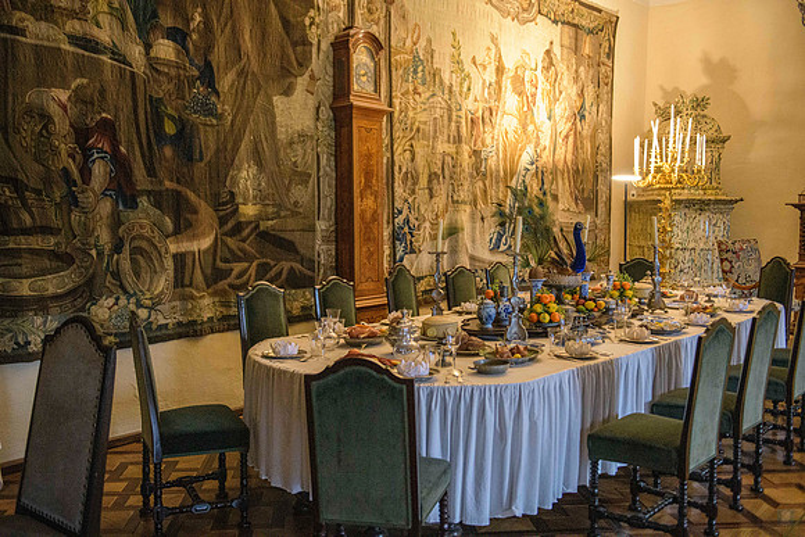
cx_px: 402
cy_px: 268
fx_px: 760
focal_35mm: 34
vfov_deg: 38.9
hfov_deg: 55.8
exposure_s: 1/80
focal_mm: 34
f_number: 2.8
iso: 12800
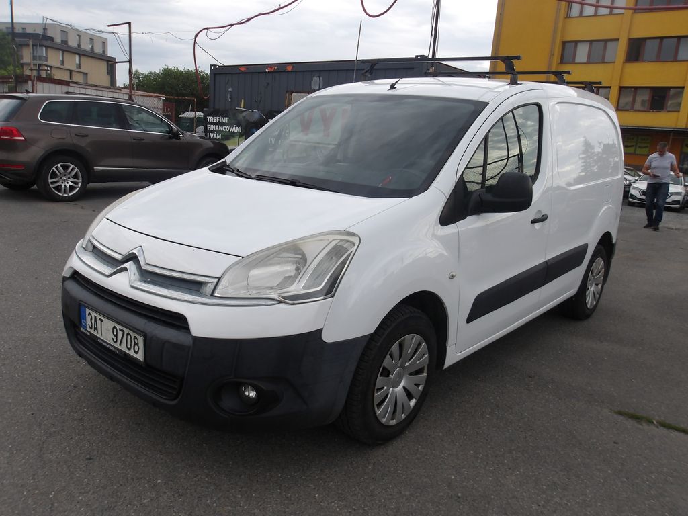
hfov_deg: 65.3
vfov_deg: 51.4
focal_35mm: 27
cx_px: 344
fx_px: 537
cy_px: 258
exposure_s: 1/690
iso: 100
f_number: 3
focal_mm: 4.9
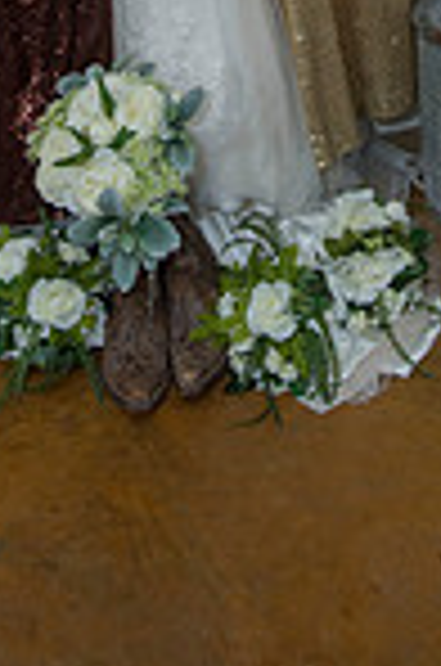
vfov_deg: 22.2
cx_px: 178
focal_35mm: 79
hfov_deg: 17.2
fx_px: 1458
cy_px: -266
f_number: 4
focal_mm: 26
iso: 1250
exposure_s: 1/320
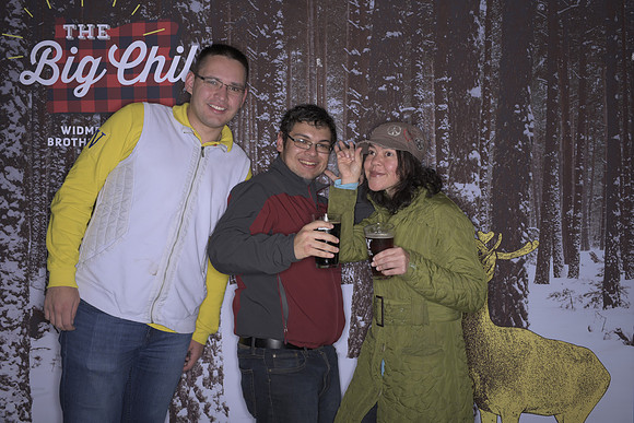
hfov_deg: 54.4
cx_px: 317
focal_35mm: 35
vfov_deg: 37.9
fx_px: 617
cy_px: 212
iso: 64
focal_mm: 35
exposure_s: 1/250
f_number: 11
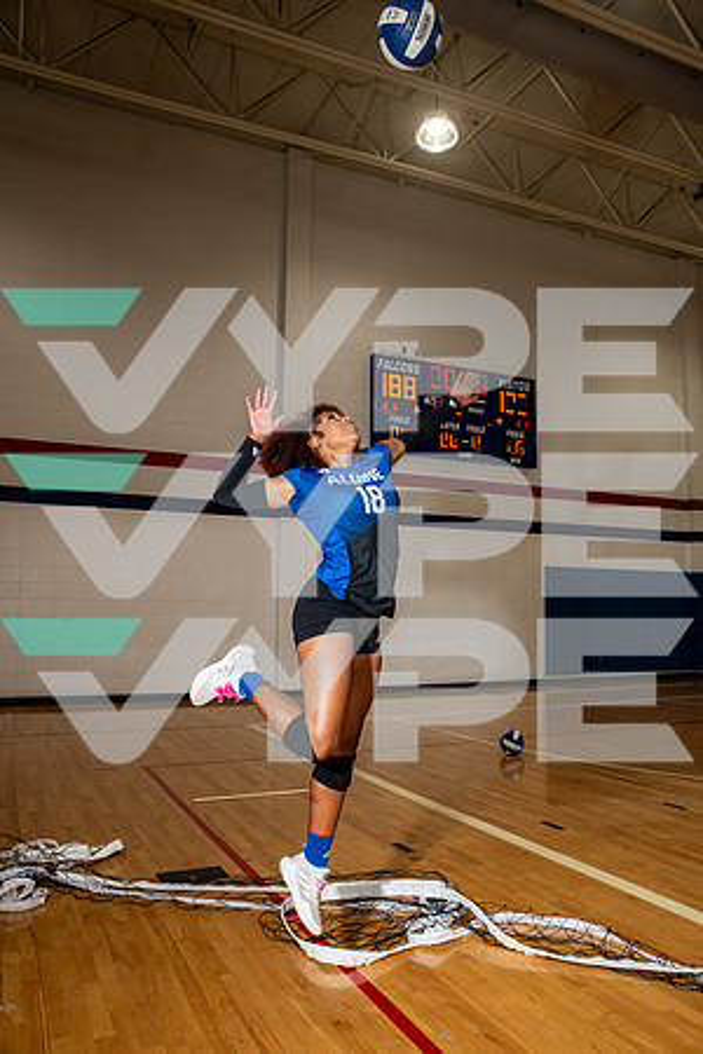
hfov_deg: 49.6
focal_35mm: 26
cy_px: 527
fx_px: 762
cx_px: 352
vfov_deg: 69.4
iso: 320
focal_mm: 26
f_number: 6.3
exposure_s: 1/250
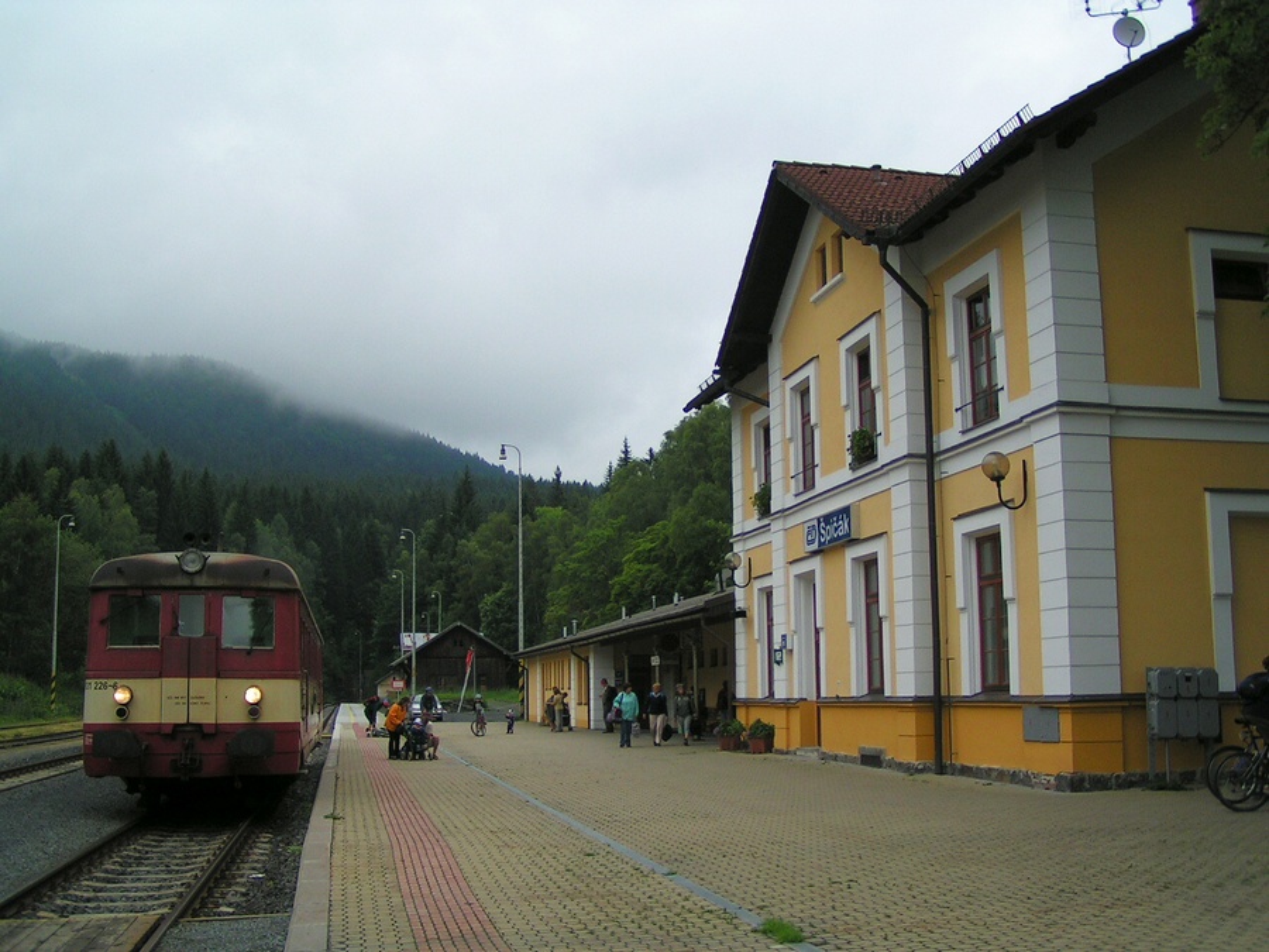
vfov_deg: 37.7
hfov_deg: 49.0
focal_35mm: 38
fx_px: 1393
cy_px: 476
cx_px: 634
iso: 50
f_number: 2.8
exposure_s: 1/1000
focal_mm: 5.8
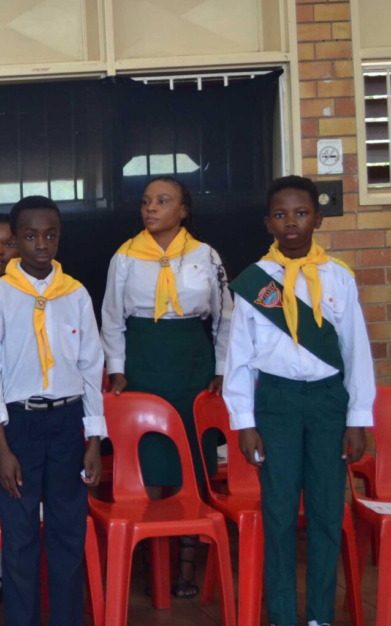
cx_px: -333
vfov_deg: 29.8
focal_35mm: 69
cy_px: 278
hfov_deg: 15.8
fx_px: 1177
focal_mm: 18
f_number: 4.5
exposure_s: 1/80
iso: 400
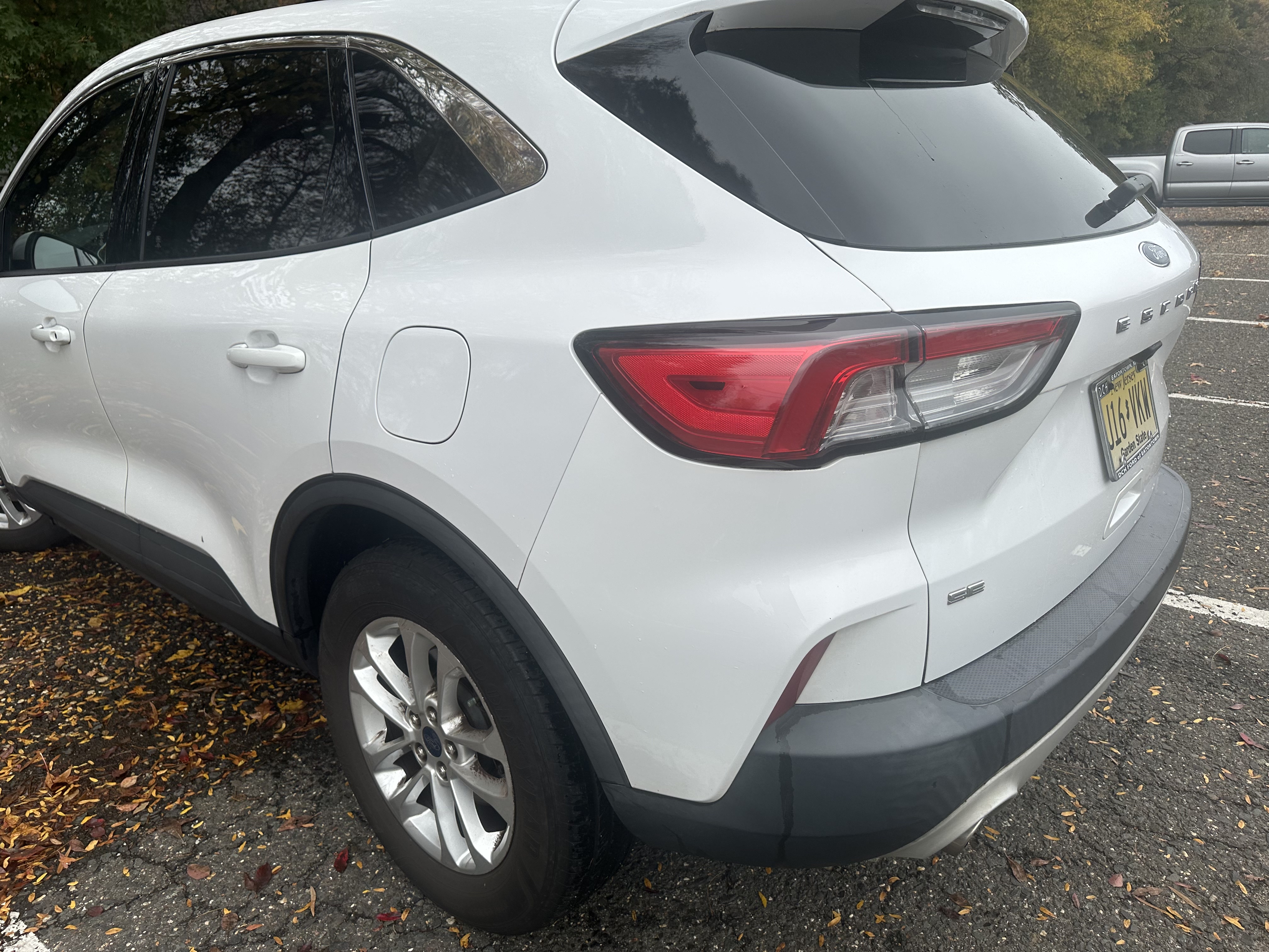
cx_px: 634
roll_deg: +1.0
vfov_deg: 56.8
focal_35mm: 24
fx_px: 880
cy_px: 476
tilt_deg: -19.4
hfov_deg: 71.6
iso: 80
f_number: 1.78
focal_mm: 6.86
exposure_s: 1/2299
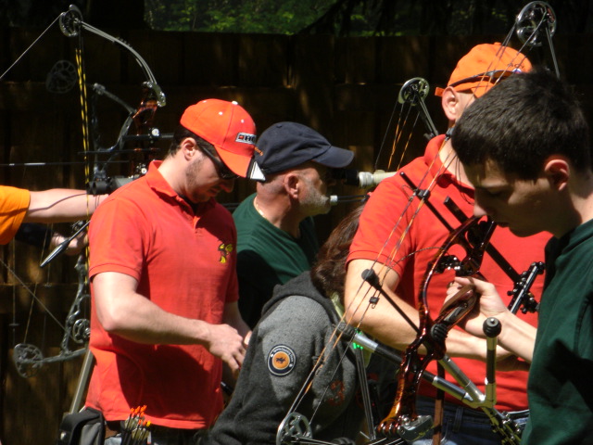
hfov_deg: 7.4
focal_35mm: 266
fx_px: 4557
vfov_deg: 5.6
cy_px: 222
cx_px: 296
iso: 100
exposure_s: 1/500
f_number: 5.3
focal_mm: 44.1
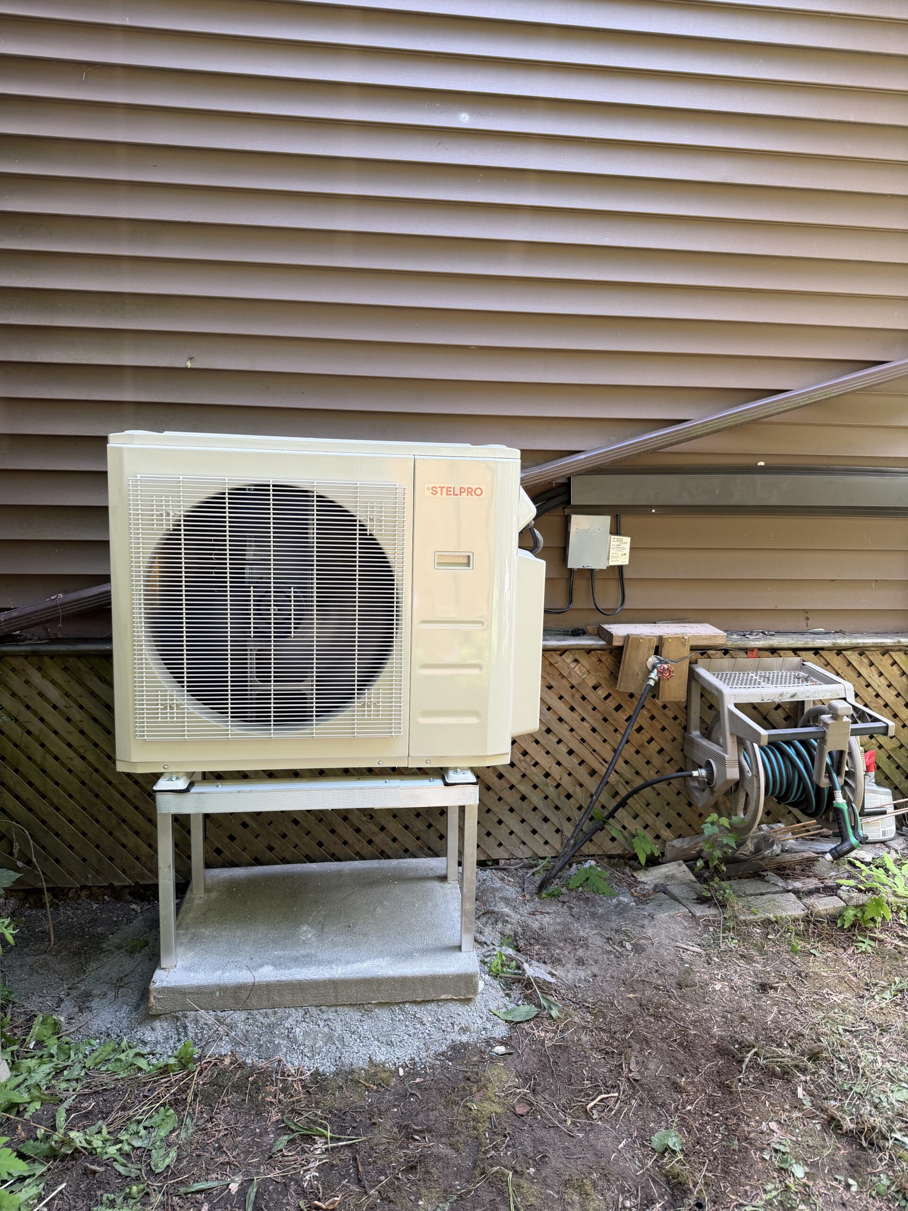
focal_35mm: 24
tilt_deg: -7.8
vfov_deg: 71.6
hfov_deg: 56.8
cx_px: 454
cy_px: 606
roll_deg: -1.3
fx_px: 839
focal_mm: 6.76
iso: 64
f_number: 1.78
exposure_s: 1/121
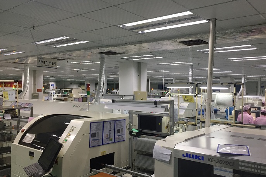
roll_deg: -1.5
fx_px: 244
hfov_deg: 57.1
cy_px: 92
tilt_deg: +0.9
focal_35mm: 33
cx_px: 145
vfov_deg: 40.0
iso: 50
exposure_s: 1/33
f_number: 2.2
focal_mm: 4.15
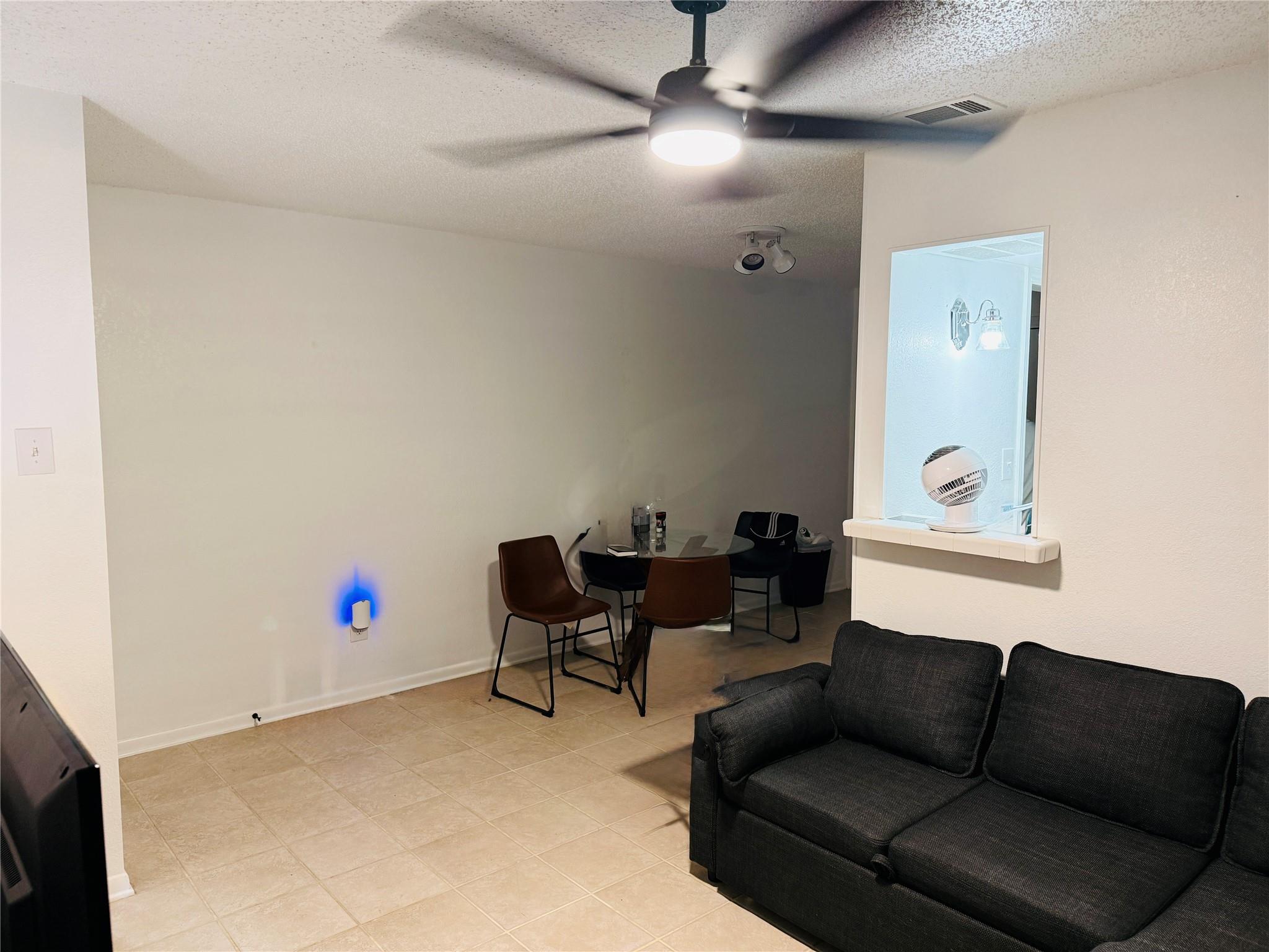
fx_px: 880
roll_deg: -0.6
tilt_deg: -4.9
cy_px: 476
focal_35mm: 24
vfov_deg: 56.8
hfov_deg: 71.6
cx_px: 634
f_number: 1.78
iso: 160
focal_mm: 6.76
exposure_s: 1/41
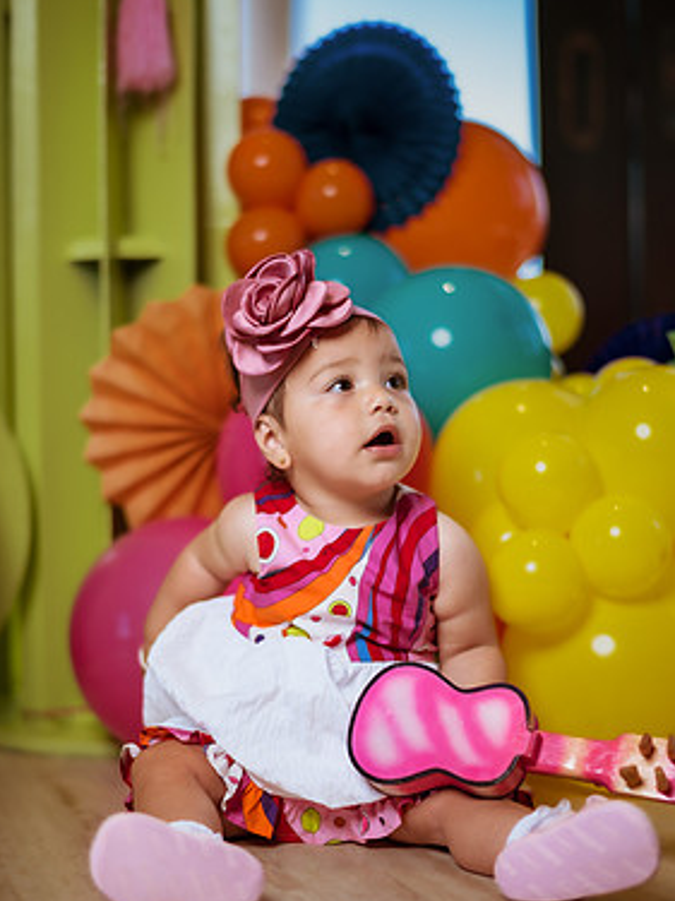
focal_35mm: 67
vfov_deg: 28.9
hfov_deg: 21.9
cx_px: 353
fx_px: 1743
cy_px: 531
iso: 160
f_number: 1.6
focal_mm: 58
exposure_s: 1/1250
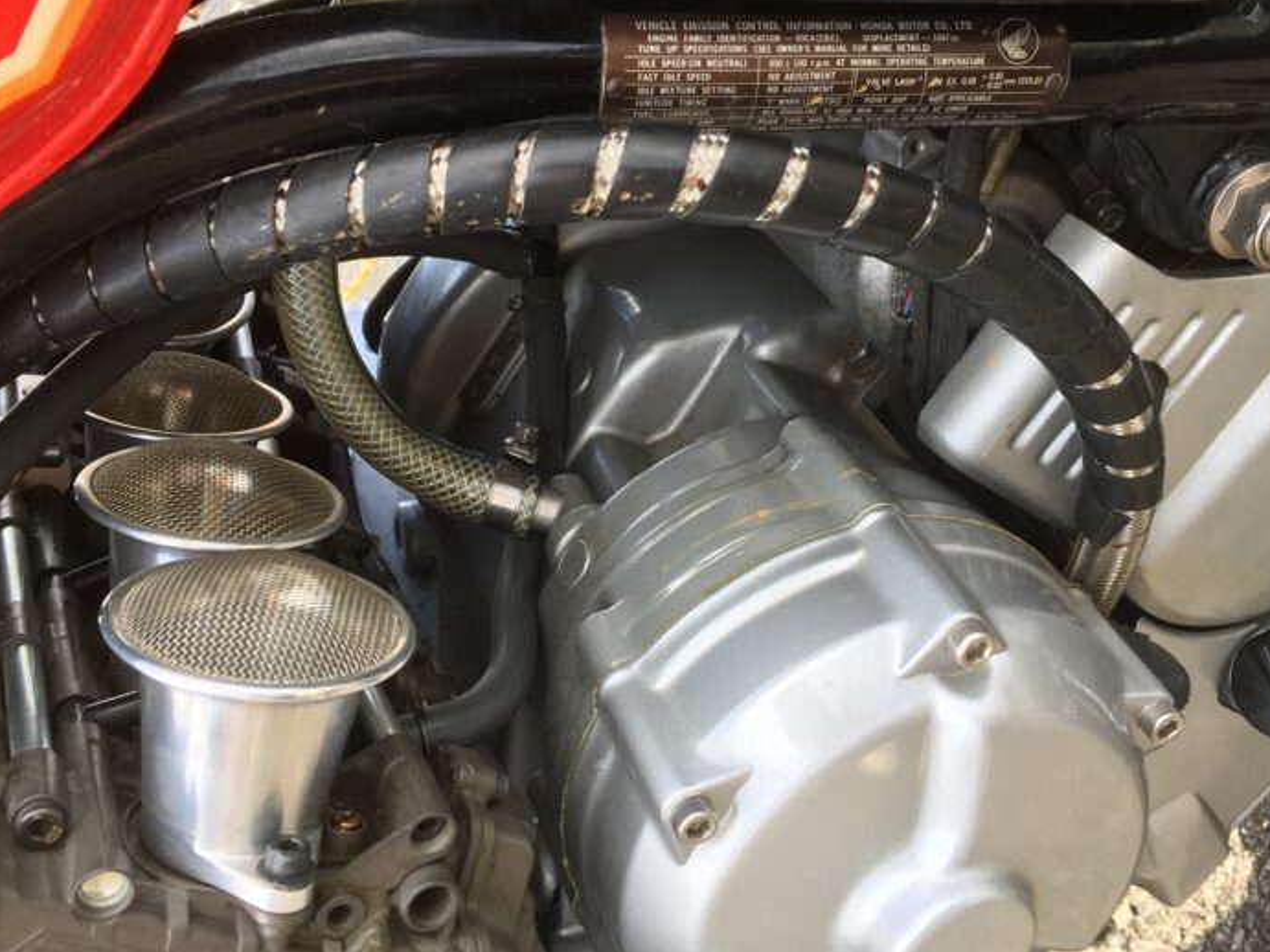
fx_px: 1577
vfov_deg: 33.5
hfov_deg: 43.8
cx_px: 700
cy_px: 397
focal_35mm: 43
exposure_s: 1/176
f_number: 2.2
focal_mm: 4.15
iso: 25
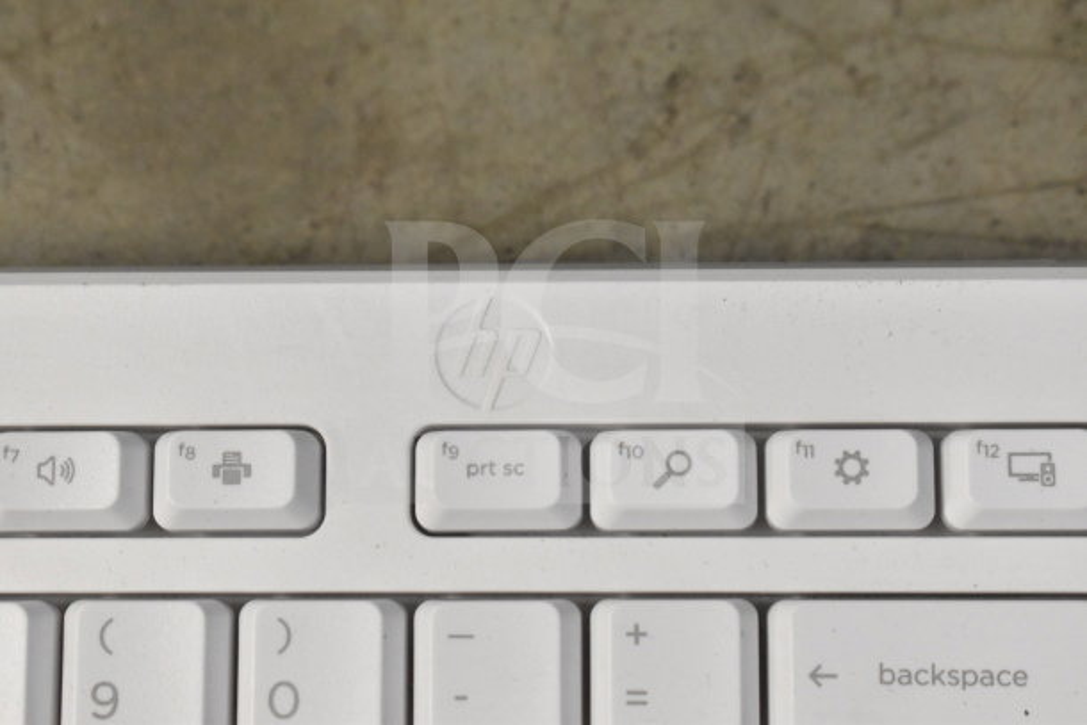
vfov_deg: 16.6
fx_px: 2491
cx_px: 544
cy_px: 362
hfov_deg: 24.6
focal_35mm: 82
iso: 6400
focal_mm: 55
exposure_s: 1/100
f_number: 5.6
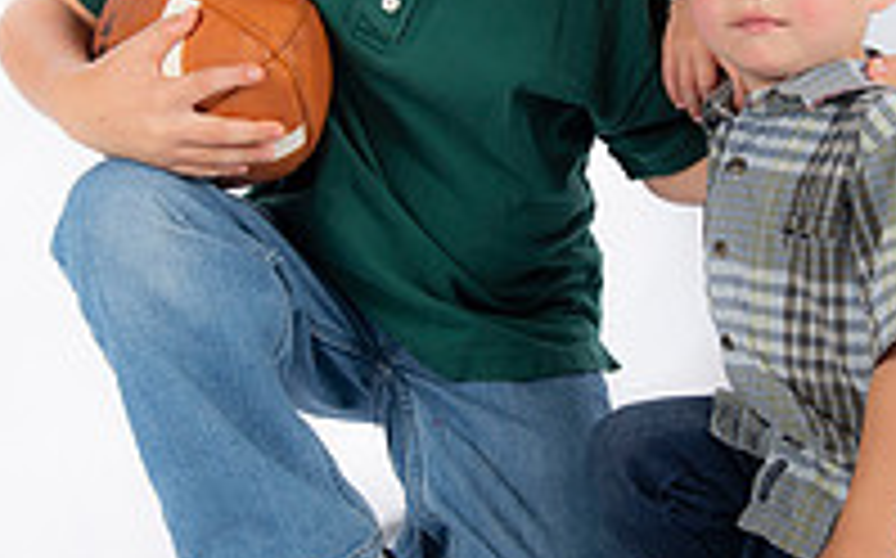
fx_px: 2806
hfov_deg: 18.1
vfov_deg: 11.3
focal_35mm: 115
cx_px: 552
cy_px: 158
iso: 100
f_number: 5.6
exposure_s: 1/200
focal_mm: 50
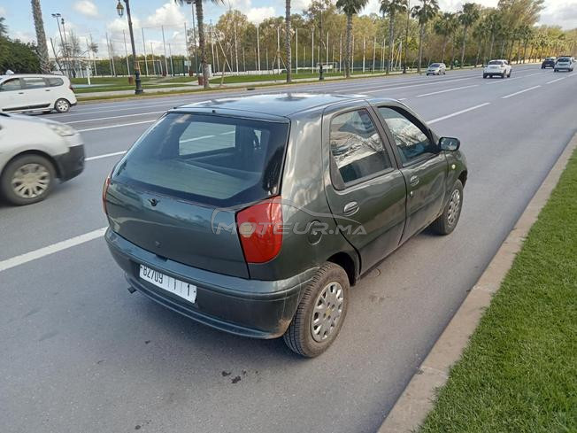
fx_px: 467
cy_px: 216
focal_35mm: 28
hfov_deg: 63.4
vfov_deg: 49.7
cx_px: 288
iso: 100
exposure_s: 1/332
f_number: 2.2
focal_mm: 3.46
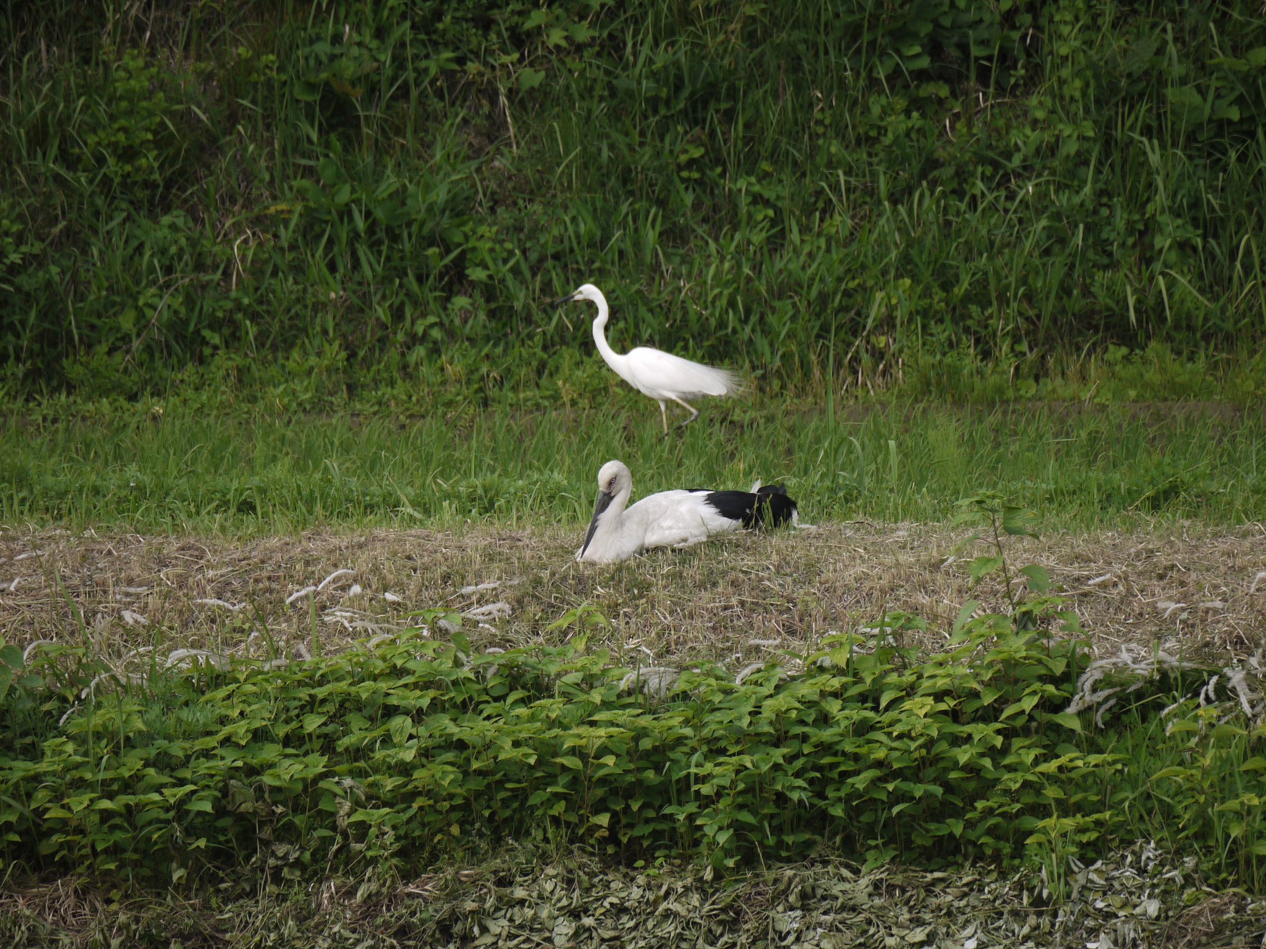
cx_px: 633
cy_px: 474
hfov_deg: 2.5
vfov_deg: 1.9
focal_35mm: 800
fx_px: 29258
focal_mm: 400
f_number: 6.3
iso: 400
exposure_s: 1/400
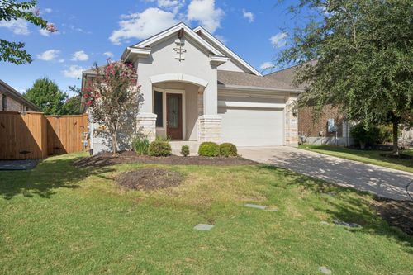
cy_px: 138
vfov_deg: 51.3
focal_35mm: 25
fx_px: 287
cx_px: 206
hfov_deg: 71.5
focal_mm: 25
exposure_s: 1/160
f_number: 22
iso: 250
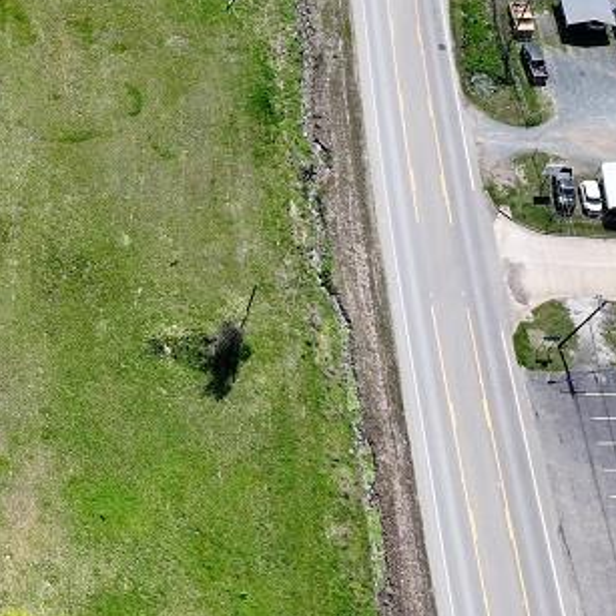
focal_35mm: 69
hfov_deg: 22.9
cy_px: 220
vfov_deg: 24.9
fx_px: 1389
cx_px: -124
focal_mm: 12.29
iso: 150
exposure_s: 1/1600
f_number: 2.8
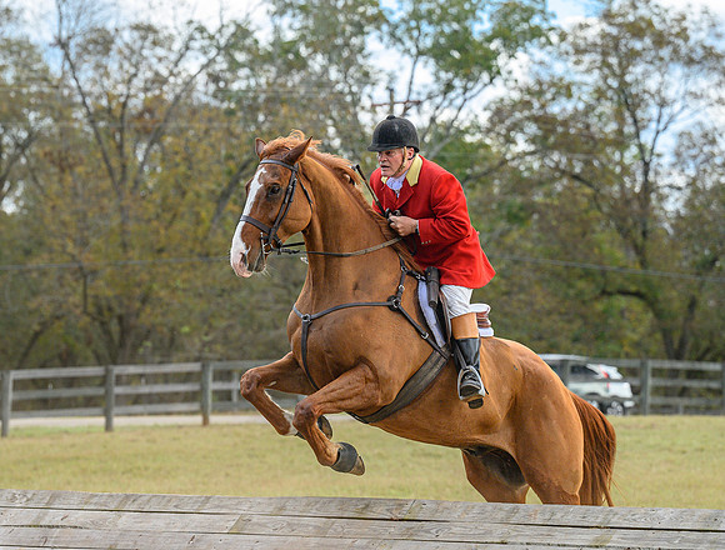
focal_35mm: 156
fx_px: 3285
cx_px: 270
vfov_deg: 9.6
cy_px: 341
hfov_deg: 12.6
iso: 640
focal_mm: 102
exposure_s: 1/1000
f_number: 3.5
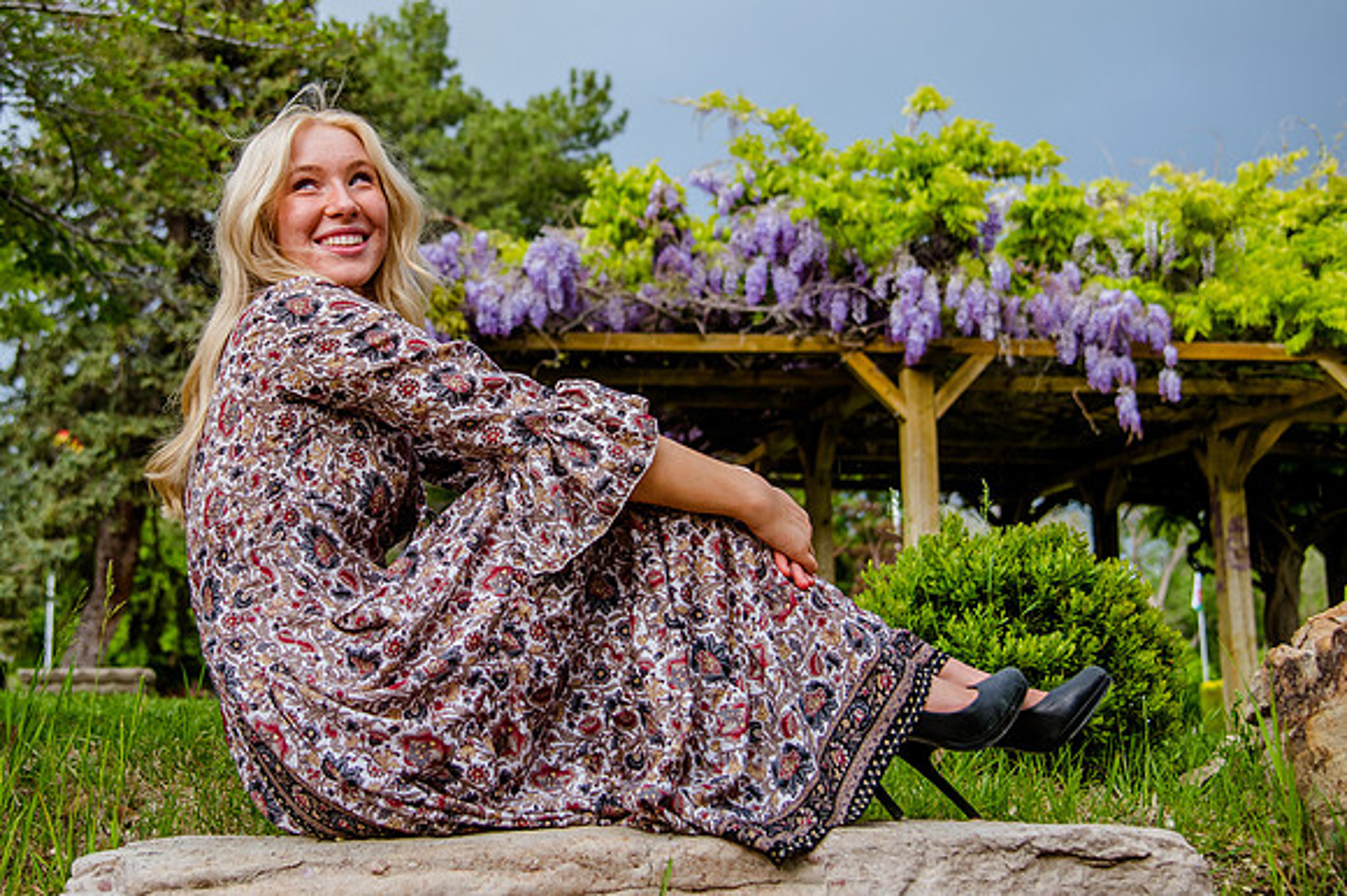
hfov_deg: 39.4
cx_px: 489
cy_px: 347
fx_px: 1865
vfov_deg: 27.0
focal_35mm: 50
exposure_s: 1/320
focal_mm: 38
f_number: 4
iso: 1000
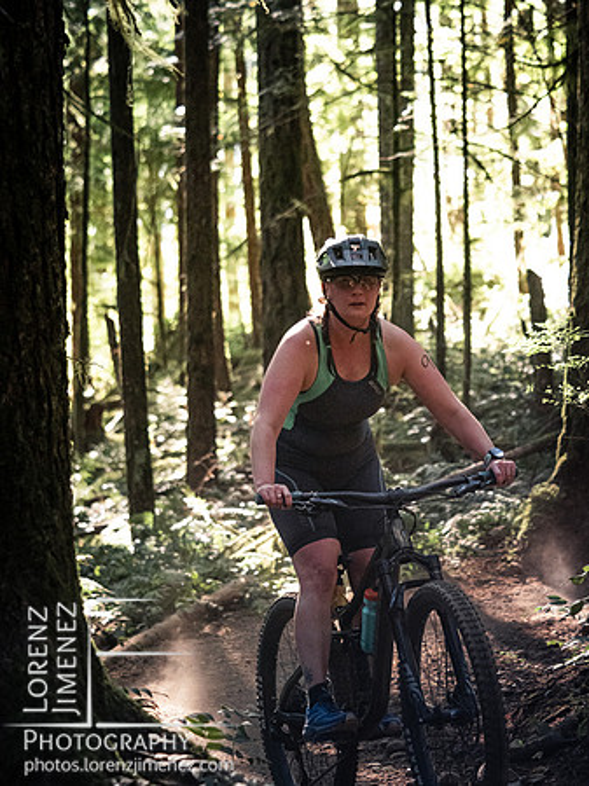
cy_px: 393
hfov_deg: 11.9
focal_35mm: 124
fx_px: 2816
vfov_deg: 15.9
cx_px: 294
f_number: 2.8
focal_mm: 62
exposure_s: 1/800
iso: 3200
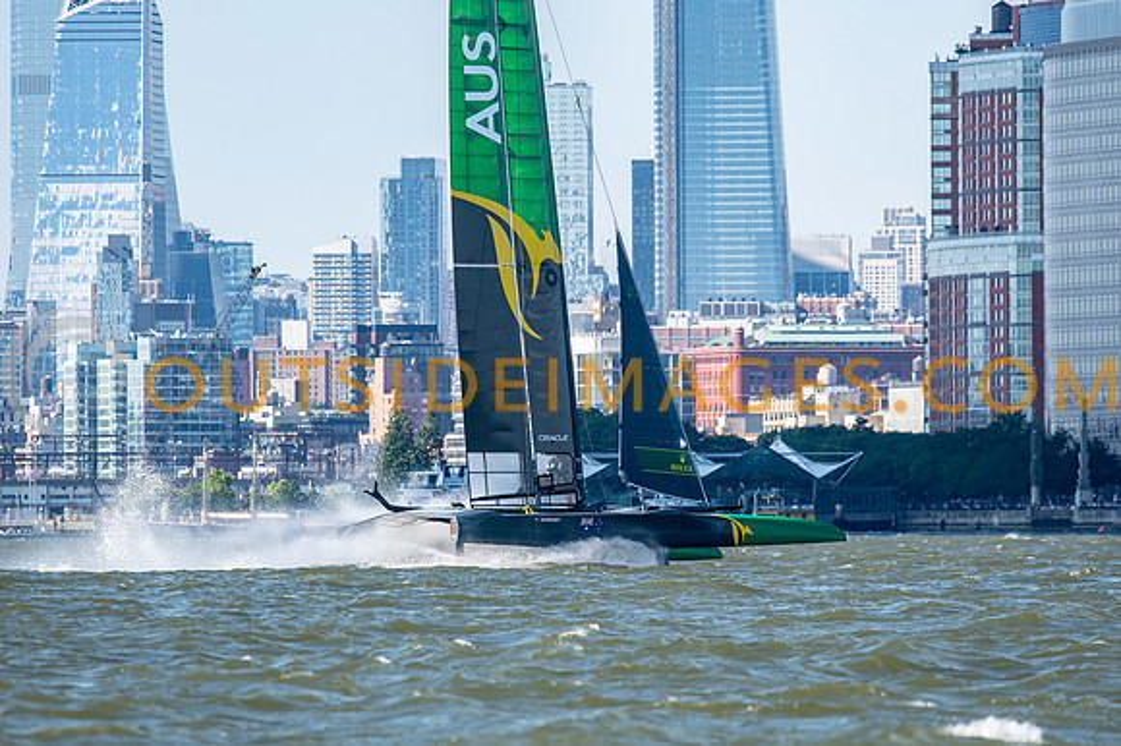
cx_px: 560
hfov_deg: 4.4
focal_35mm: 464
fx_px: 14445
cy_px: 373
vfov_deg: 3.0
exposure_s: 1/2500
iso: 640
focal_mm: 300
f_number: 5
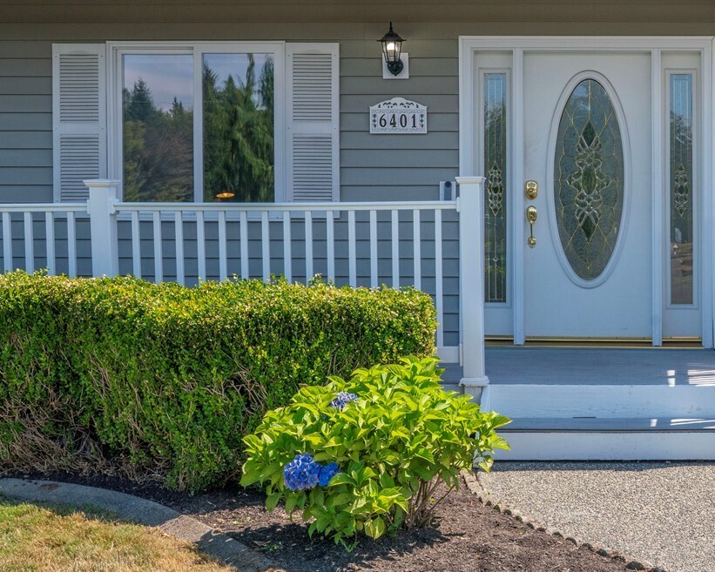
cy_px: 229
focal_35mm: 64
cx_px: 627
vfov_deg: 23.8
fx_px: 1354
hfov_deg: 28.6
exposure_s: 1/500
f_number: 11
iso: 800
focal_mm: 33
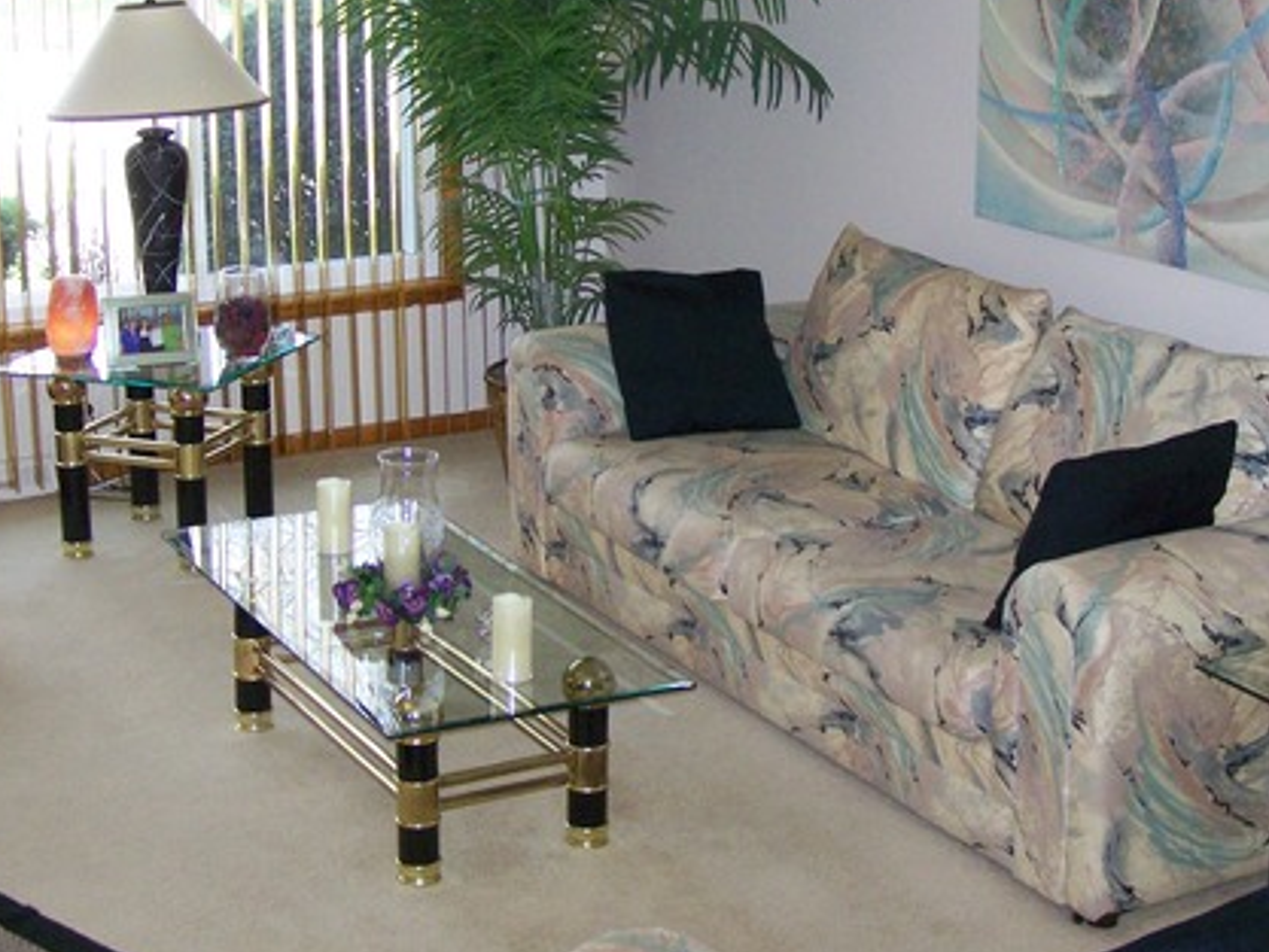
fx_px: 2420
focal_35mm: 66
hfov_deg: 29.4
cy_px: 295
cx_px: 688
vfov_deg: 22.1
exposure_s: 1/60
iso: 160
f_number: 2.9
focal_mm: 7.1
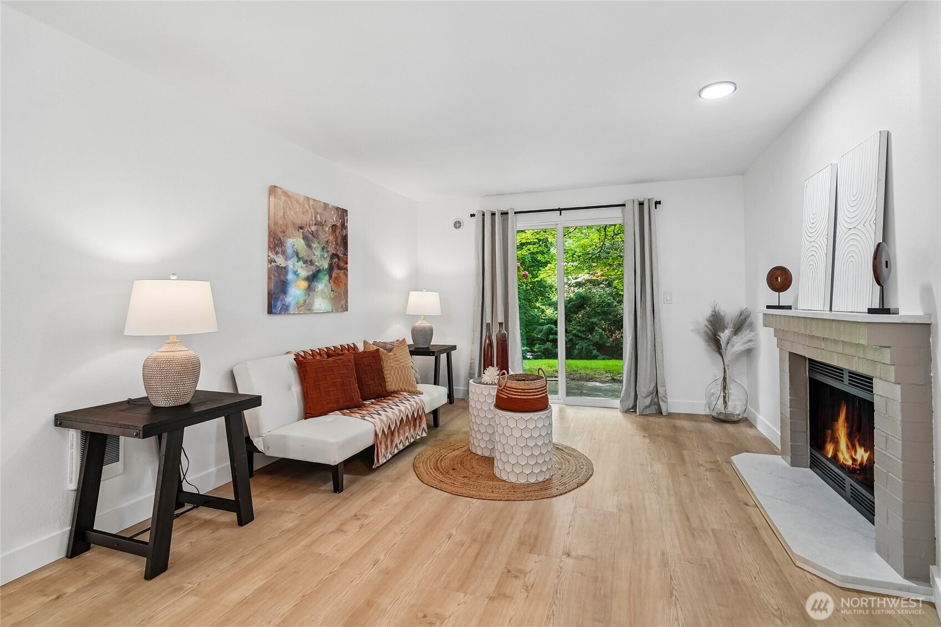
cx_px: 470
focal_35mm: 16
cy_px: 314
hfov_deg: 96.7
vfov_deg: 73.7
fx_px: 418
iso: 1600
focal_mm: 16
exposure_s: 1/40
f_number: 6.3
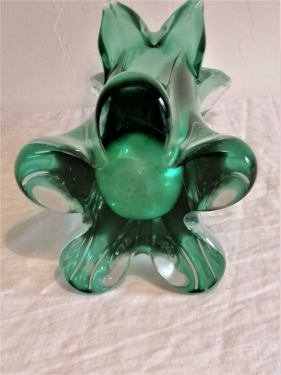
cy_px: 188
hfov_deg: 21.3
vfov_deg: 28.2
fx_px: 747
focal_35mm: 69
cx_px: 140
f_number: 1.8
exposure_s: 1/60
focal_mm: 5.4
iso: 320
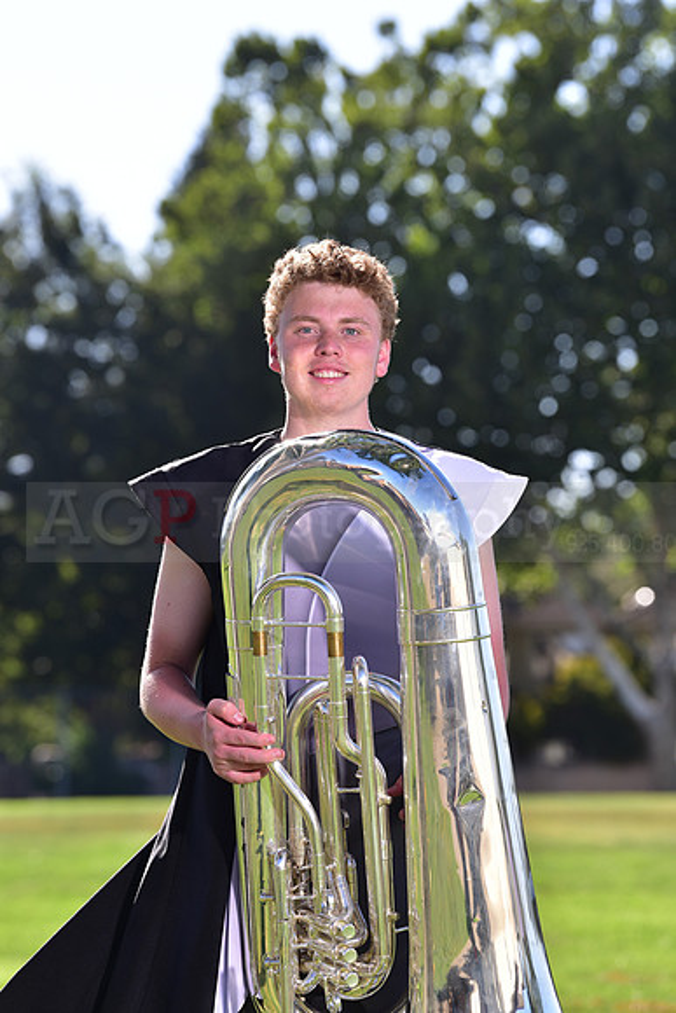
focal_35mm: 170
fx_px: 4785
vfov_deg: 12.1
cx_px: 338
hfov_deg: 8.1
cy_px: 506
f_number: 5.6
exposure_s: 1/250
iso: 100
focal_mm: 170
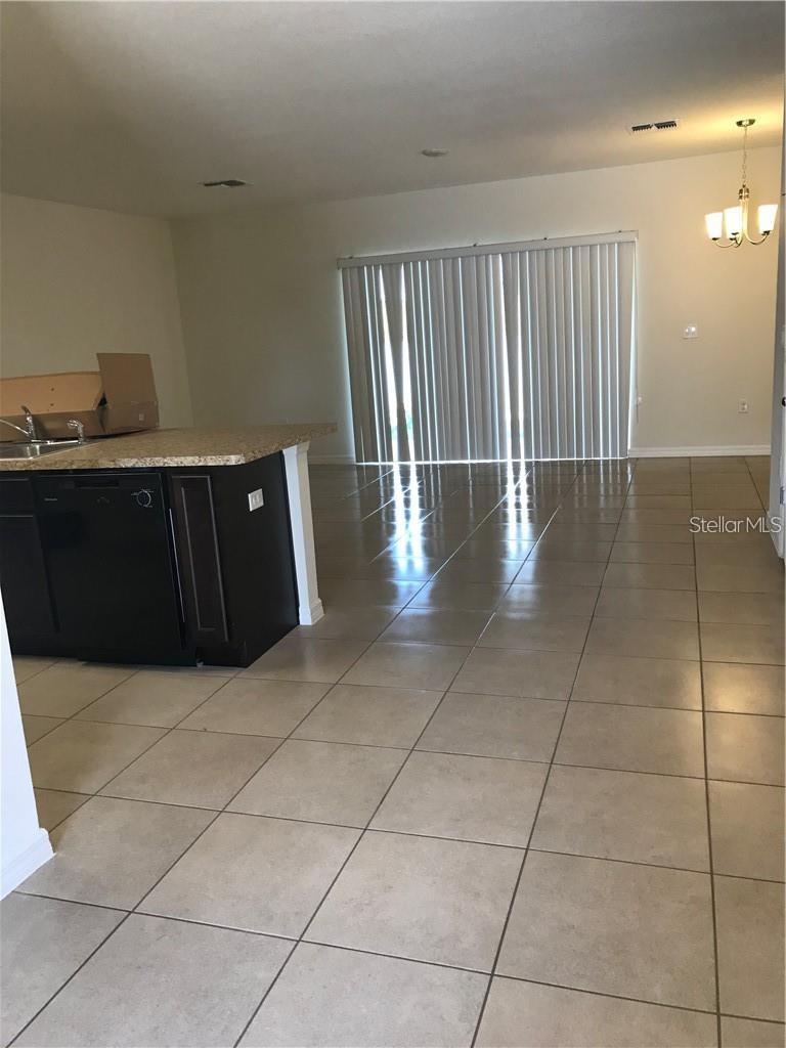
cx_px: 393
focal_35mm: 28
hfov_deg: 49.7
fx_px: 848
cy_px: 524
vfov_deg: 63.4
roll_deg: +3.5
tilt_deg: -12.7
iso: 25
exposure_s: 1/40
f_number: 1.8
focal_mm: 3.99
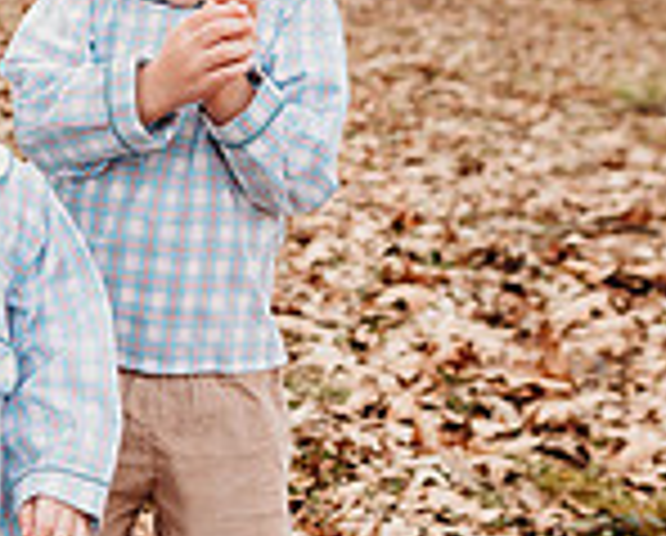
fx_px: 1738
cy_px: 155
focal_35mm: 88
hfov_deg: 20.5
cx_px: -99
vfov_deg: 17.4
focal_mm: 24
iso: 100
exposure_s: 1/250
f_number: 3.2
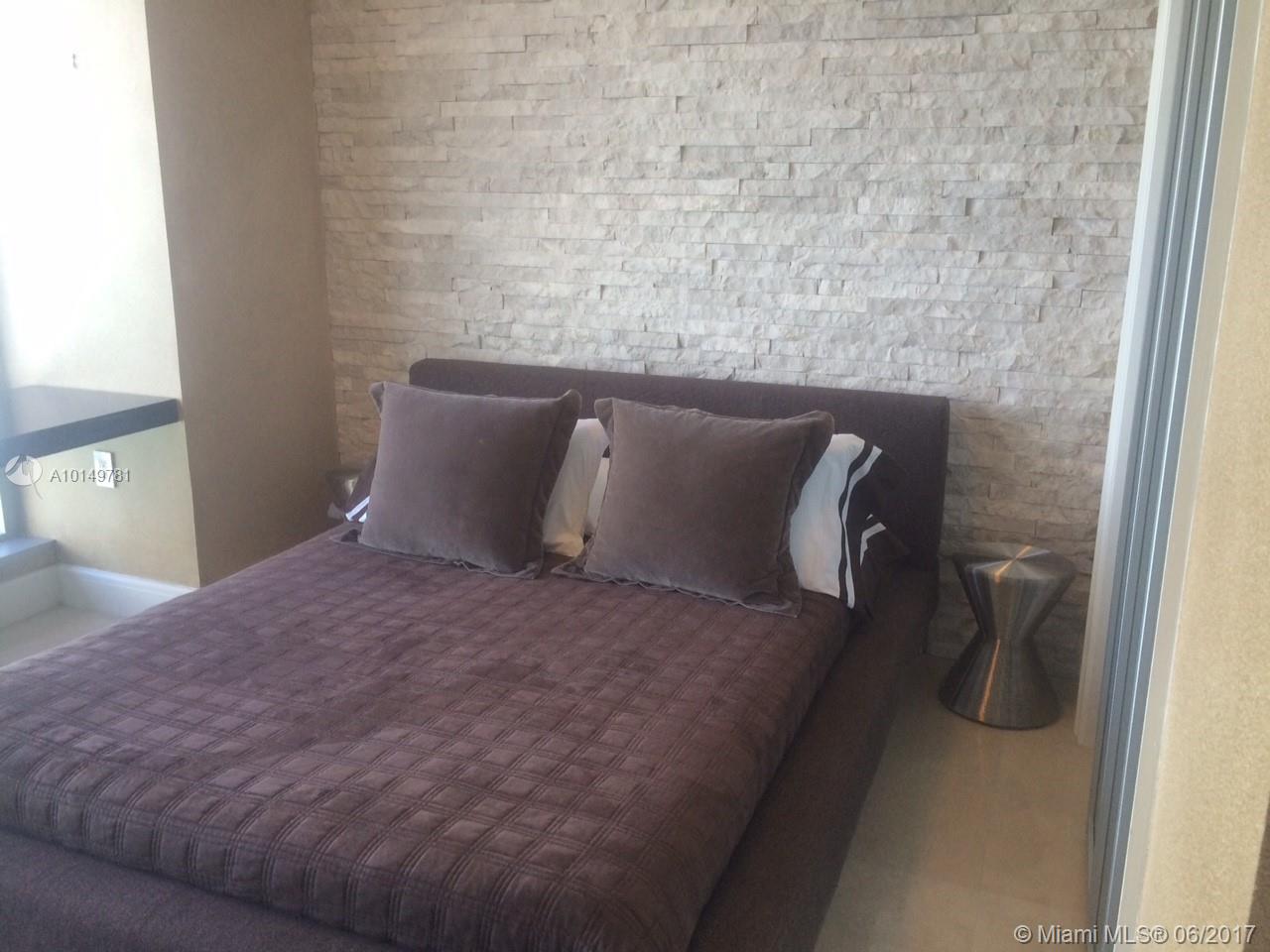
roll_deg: -0.5
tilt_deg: -15.1
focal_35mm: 29
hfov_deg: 61.7
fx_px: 1064
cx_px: 635
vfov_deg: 48.2
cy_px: 476
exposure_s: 1/30
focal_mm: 4.15
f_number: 2.2
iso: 50
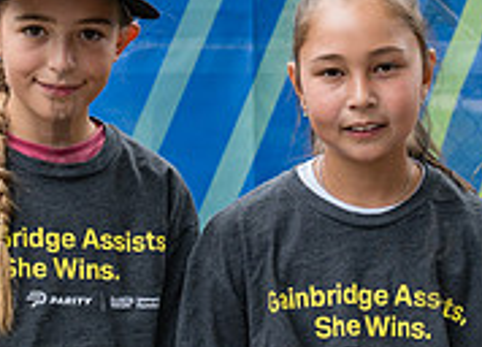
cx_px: 358
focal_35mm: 151
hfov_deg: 13.2
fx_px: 2072
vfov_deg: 9.6
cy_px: 171
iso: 200
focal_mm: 38
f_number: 4.5
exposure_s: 1/200
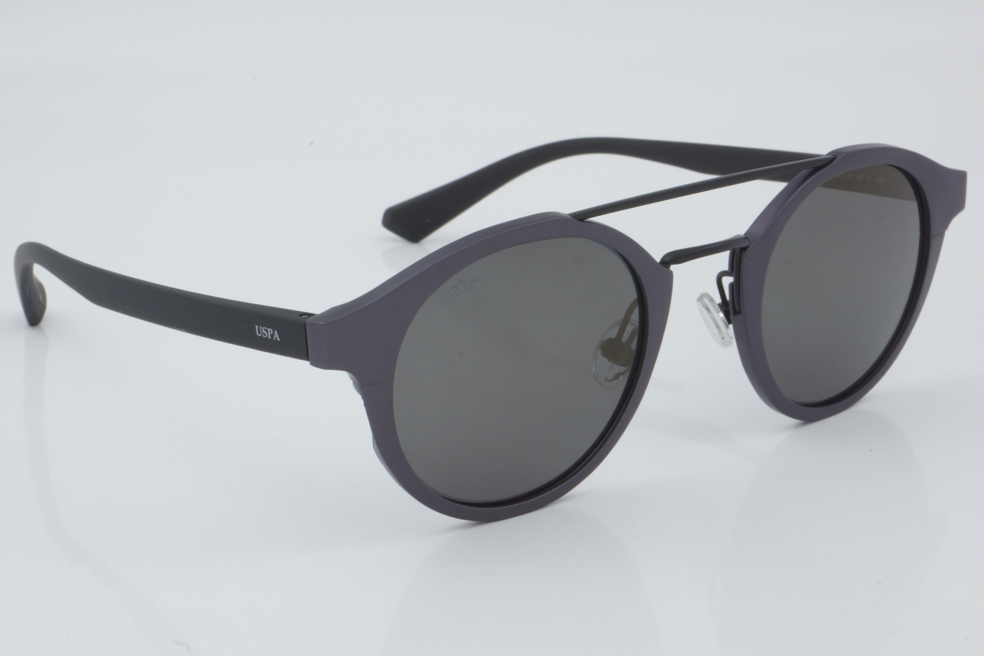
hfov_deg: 27.0
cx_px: 492
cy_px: 328
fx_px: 2050
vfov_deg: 18.2
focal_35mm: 75
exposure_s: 1/3
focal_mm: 50
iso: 100
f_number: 32
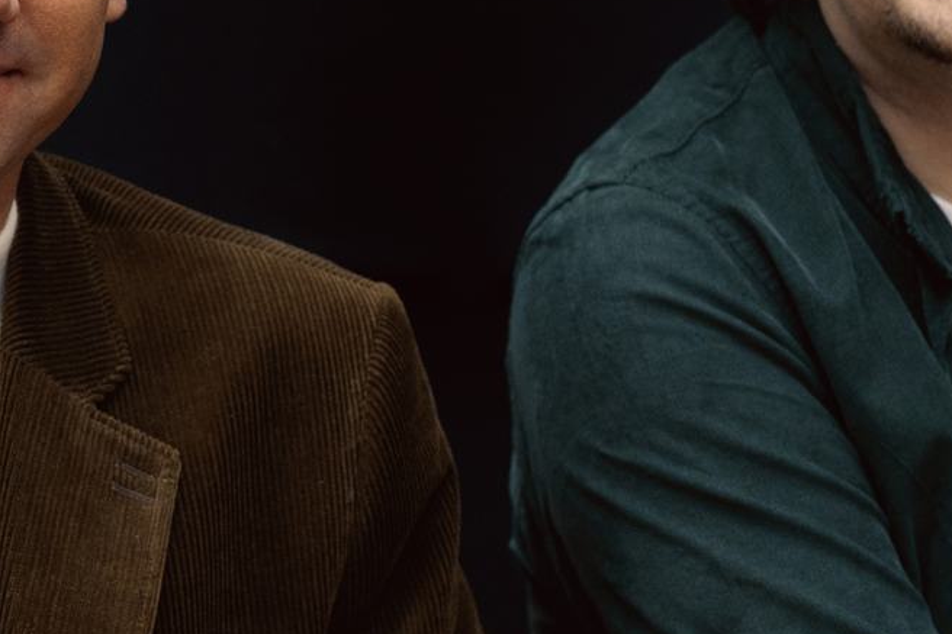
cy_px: 171
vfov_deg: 11.2
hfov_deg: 16.8
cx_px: 370
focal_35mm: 122
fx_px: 3225
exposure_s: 1/200
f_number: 4
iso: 2000
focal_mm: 50
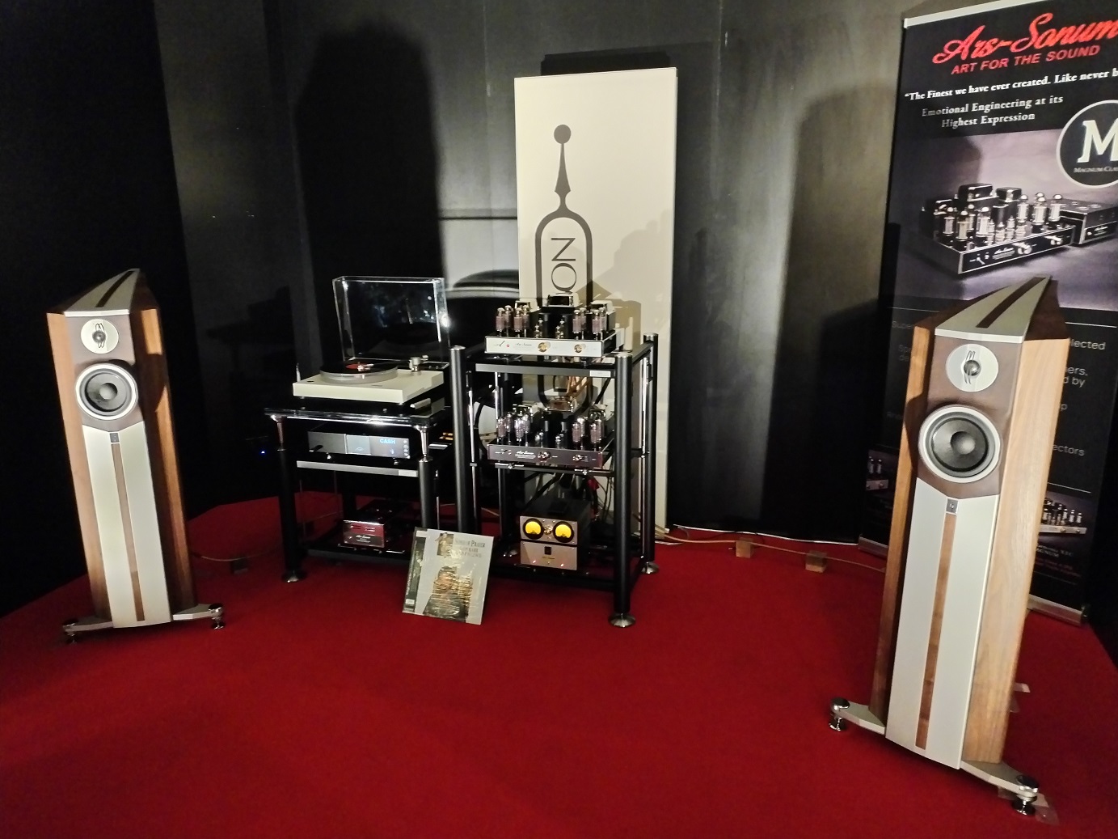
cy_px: 420
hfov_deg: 61.7
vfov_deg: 48.2
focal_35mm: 29
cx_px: 559
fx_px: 937
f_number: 1.8
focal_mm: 4.75
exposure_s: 1/16.7
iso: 806
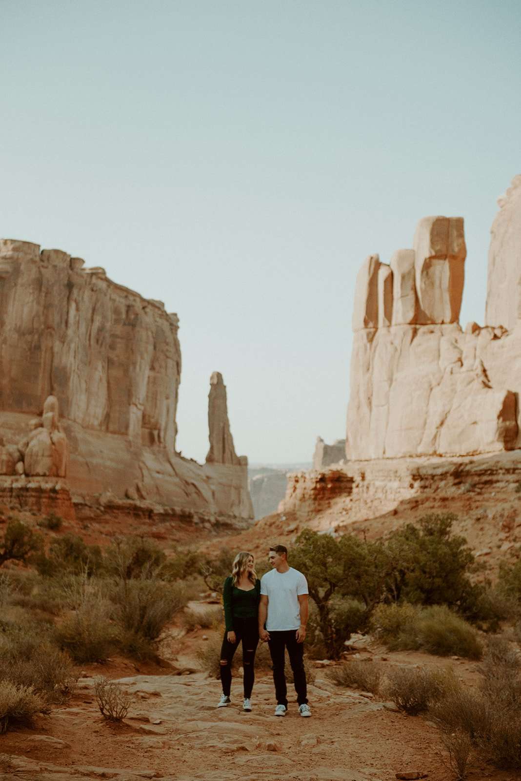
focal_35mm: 58
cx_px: 260
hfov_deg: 23.4
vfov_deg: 34.5
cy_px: 390
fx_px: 1258
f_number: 3.2
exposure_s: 1/2000
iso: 250
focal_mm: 58
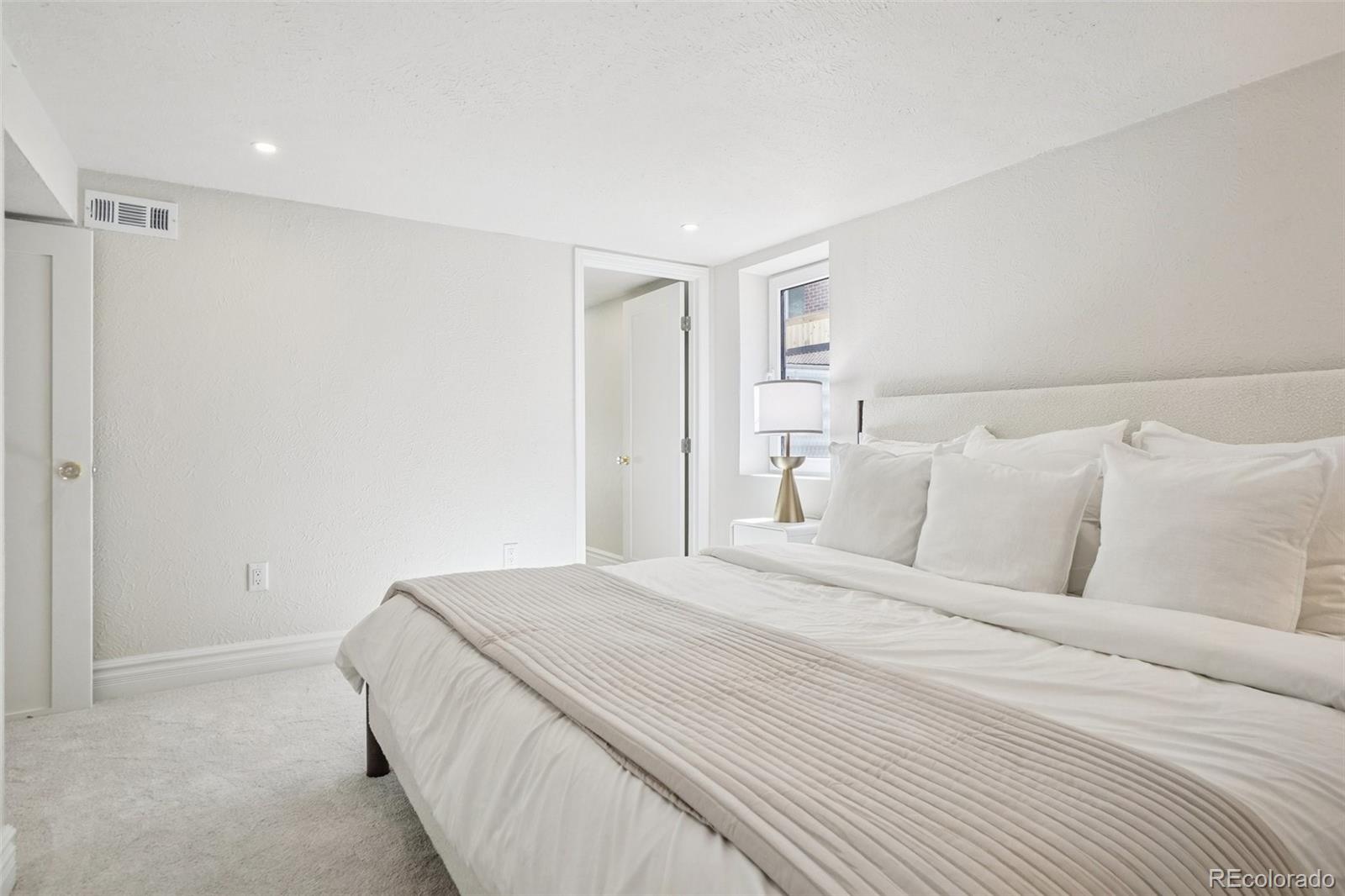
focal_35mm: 18
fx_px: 672
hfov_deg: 90.0
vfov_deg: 67.4
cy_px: 448
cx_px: 672
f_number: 8
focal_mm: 12
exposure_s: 1/30
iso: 160
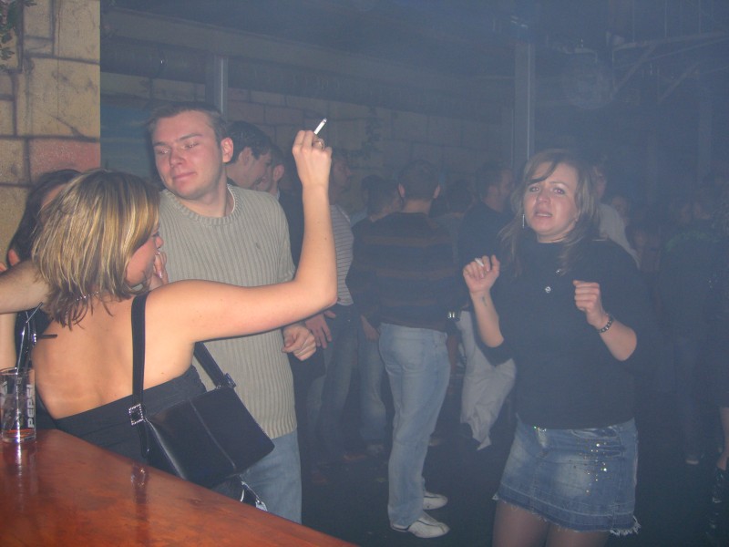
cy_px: 274
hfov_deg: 49.0
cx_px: 364
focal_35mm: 38
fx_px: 800
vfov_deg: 37.7
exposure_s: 1/60
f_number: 2.8
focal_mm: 7.9
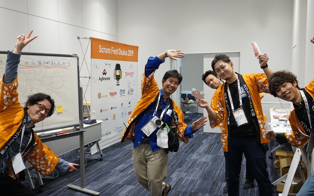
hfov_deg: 54.0
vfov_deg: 35.3
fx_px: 308
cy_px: 104
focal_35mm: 36
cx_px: 158
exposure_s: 1/40
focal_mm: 13.03
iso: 320
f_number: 3.5
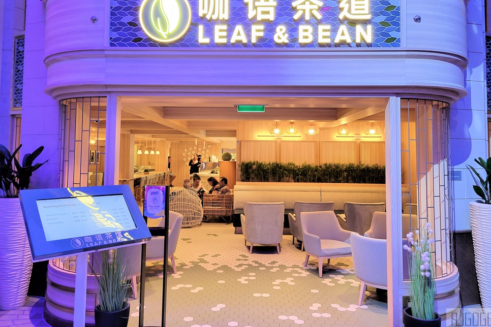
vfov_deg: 46.3
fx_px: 382
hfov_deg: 65.5
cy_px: 139
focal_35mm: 28
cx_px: 243
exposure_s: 1/60
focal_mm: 5.4
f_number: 1.8
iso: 200
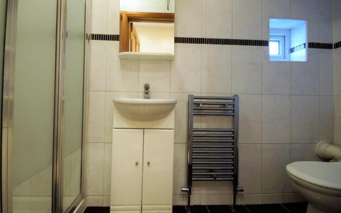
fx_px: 149
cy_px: 96
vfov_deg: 71.1
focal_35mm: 16
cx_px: 169
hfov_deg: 97.8
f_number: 8
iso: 1600
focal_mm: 10
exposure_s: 1/30
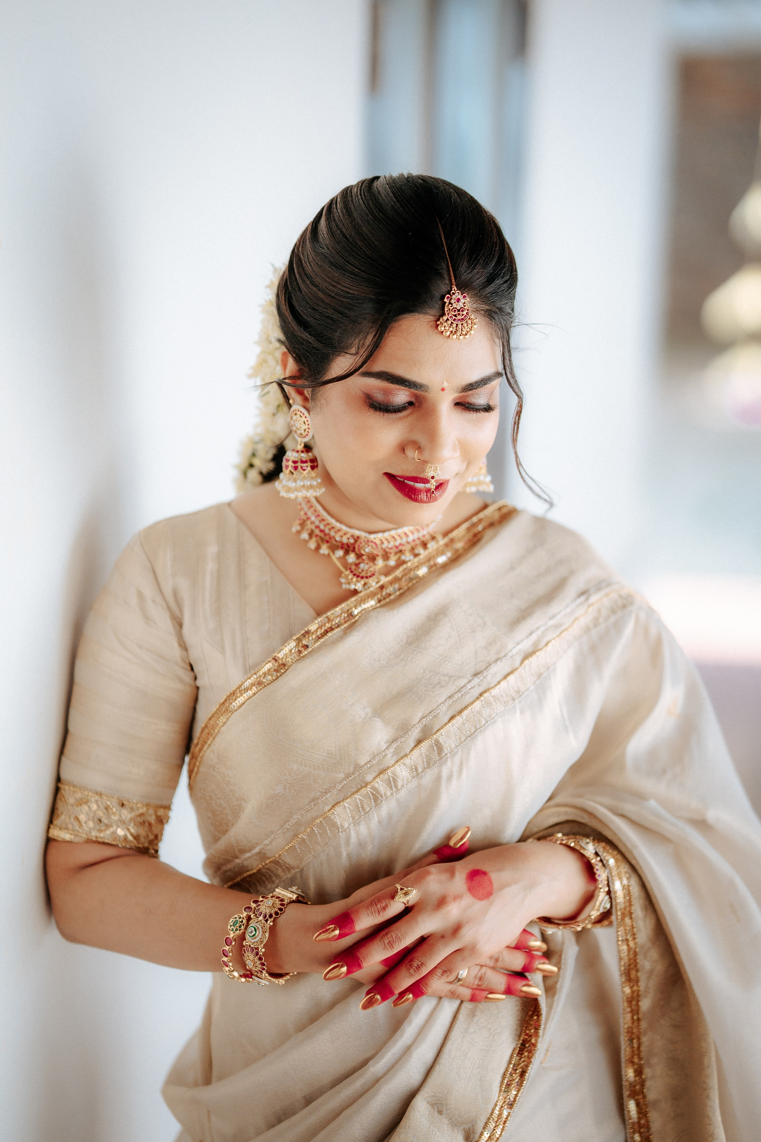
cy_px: 571
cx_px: 380
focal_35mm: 85
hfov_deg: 16.1
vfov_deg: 23.9
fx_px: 2695
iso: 640
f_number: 1.4
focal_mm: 85
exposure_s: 1/3200
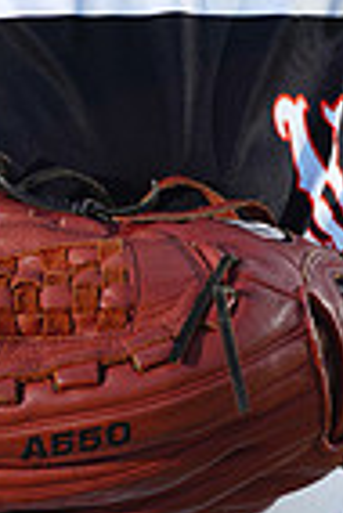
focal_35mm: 815
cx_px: 99
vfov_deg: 2.5
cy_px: -322
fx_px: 11619
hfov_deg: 1.7
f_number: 4.5
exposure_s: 1/250
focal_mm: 200
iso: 64
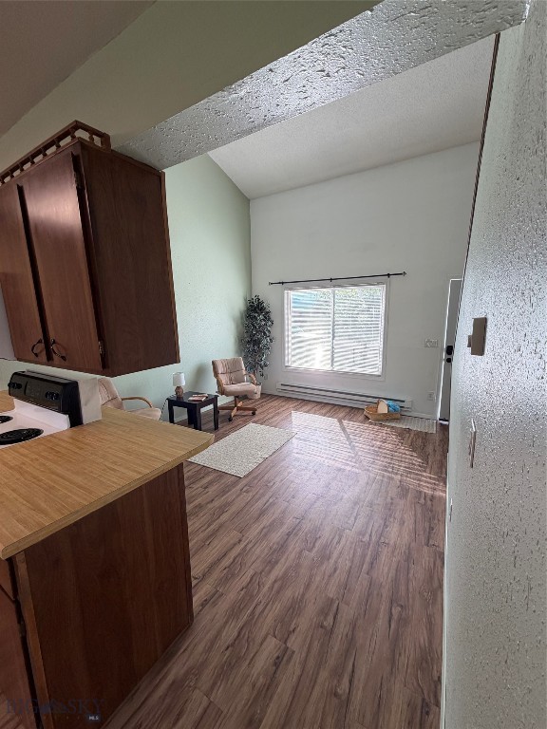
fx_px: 295
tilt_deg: -9.1
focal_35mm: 14
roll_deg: +1.0
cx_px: 274
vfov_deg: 102.1
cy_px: 364
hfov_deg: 85.7
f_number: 2.2
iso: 80
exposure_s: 1/121
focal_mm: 2.22
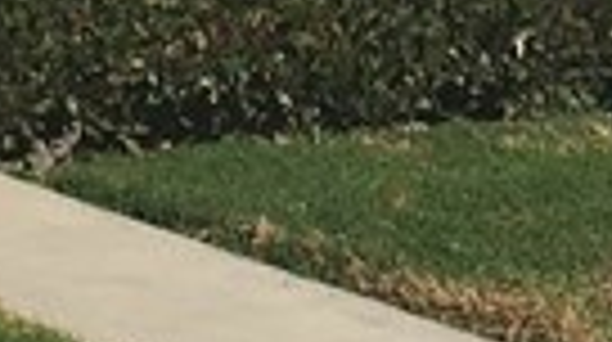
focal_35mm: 238
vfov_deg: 4.9
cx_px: -72
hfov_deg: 9.0
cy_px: -567
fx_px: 3856
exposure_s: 1/2959
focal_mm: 4.15
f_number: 2.2
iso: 25
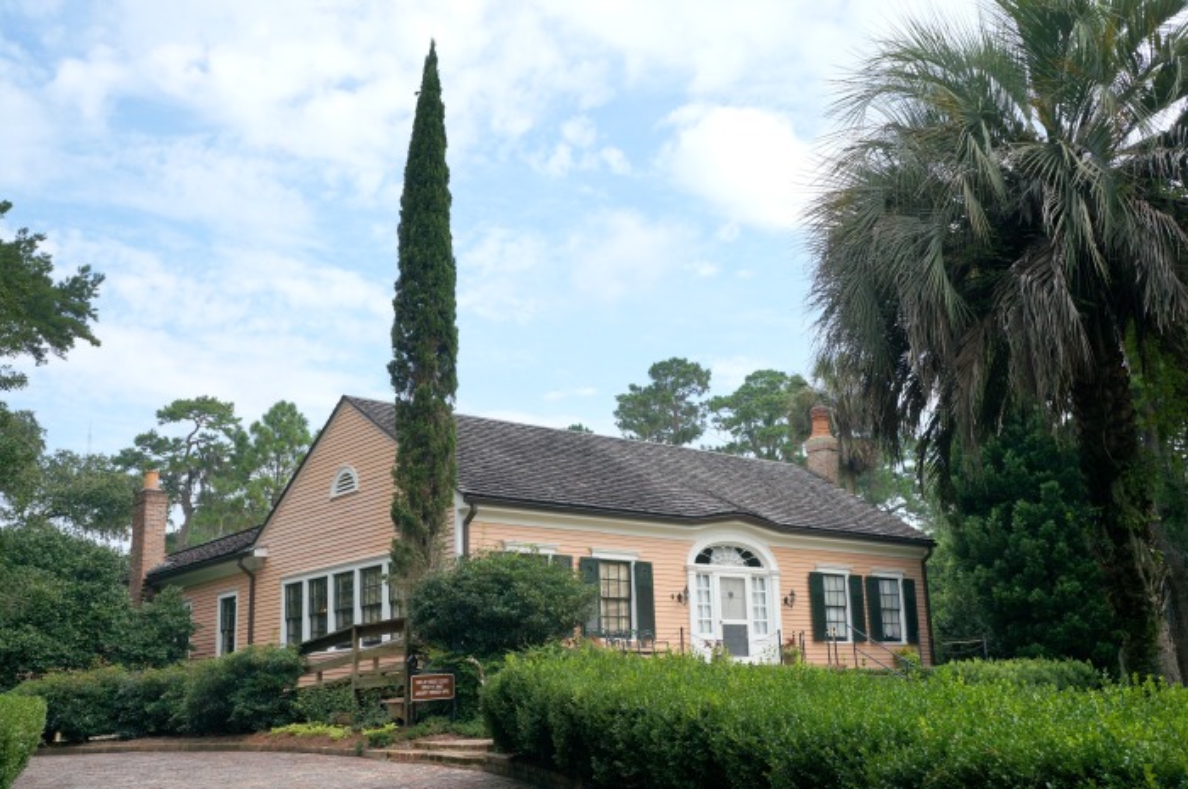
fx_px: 1187
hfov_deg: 53.2
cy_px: 394
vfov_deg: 36.8
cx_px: 594
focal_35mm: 36
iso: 100
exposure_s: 1/160
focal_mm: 24
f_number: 9
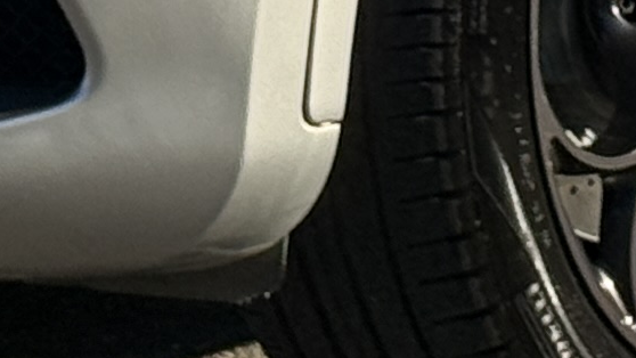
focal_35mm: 378
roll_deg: +0.9
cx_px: 489
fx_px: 6375
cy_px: -558
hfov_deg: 5.7
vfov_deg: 3.2
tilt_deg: -1.5
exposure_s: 1/4098
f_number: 1.78
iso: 64
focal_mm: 6.76
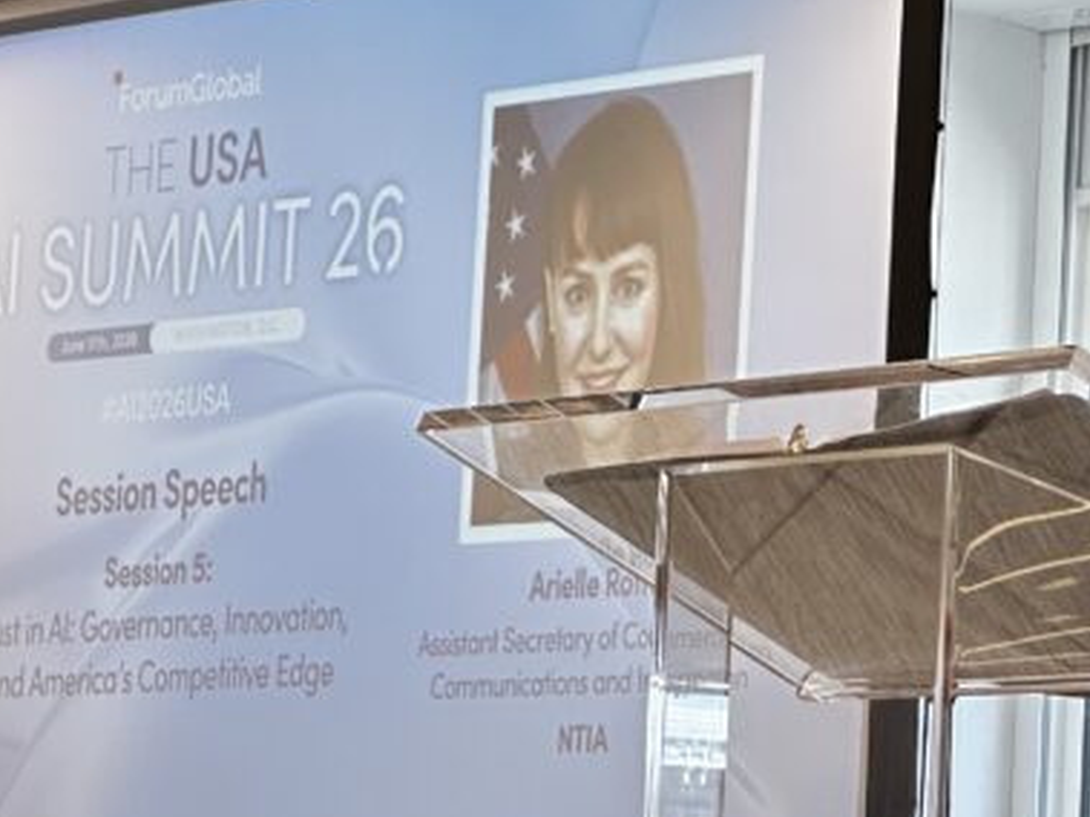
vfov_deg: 7.1
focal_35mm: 208
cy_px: 354
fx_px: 6547
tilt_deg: +7.0
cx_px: 1185
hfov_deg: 9.4
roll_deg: -1.9
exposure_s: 1/100
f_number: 2.8
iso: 100
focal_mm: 9
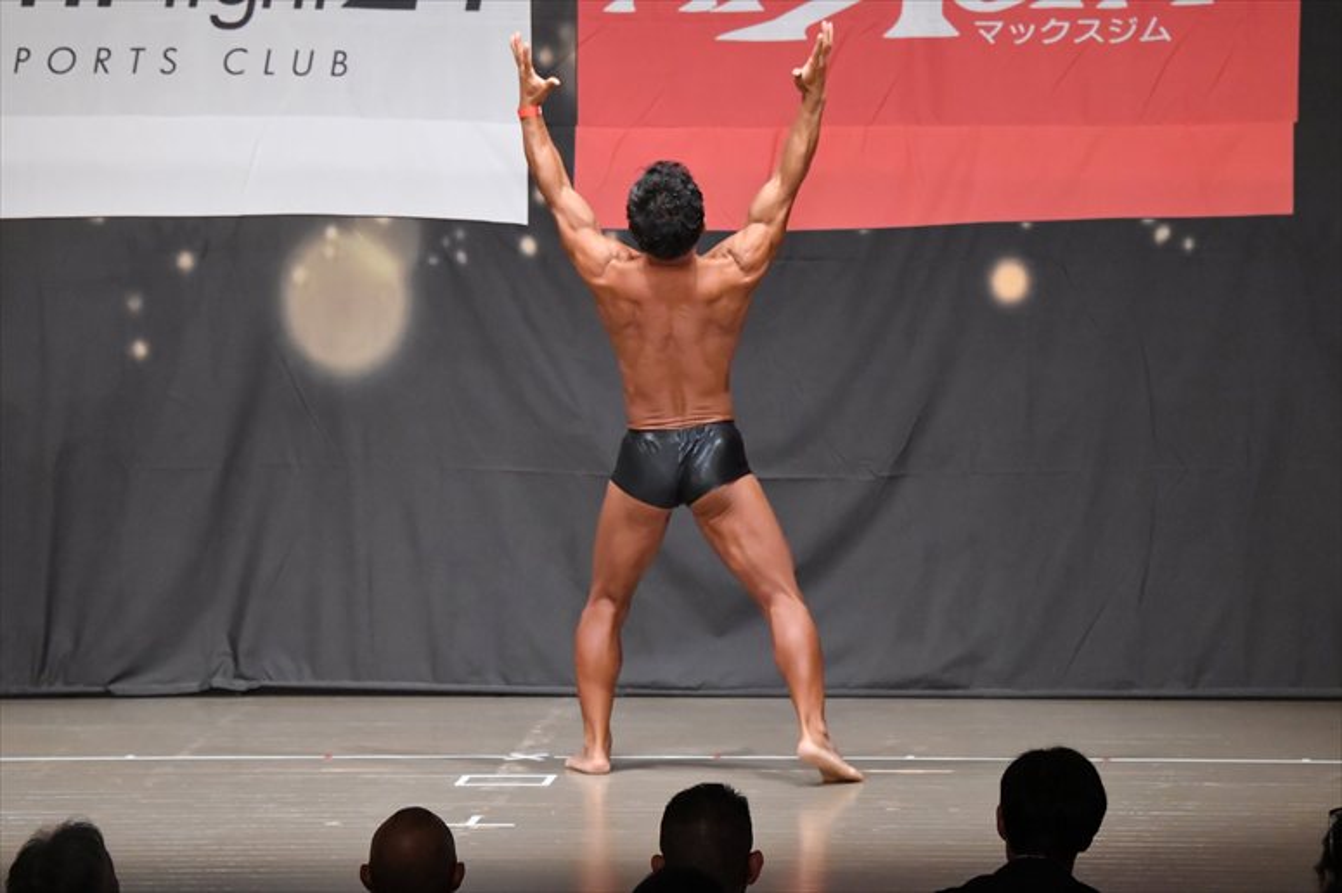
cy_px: 446
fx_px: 7527
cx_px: 671
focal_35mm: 202
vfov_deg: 6.8
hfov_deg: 10.2
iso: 8000
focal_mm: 135
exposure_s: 1/400
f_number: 5.6
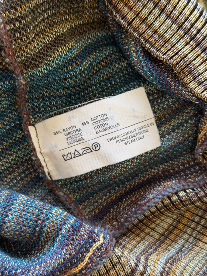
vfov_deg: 39.7
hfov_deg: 30.3
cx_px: 104
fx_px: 383
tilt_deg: -83.2
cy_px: 138
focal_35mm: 48
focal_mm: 6.76
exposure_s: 1/107
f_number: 1.78
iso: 100
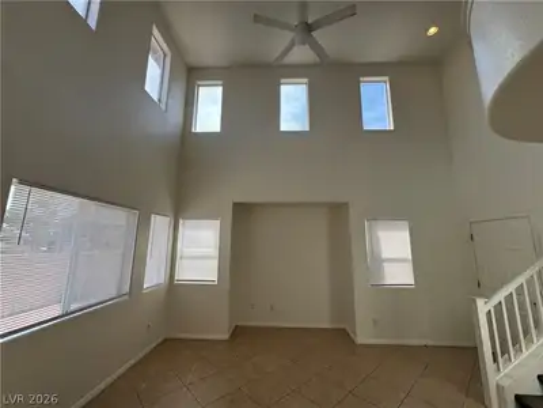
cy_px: 204
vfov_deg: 85.7
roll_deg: -0.7
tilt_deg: +9.6
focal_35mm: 14
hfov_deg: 102.1
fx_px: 220
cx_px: 272
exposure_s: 1/473
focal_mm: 2.22
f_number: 2.2
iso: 40
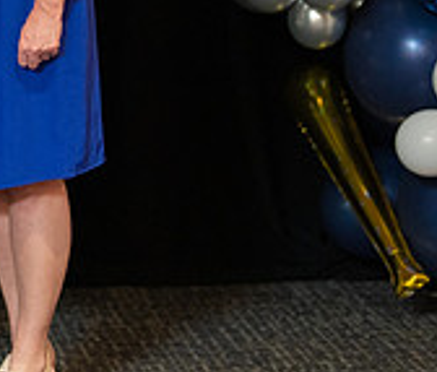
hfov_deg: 10.0
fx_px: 2440
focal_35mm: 184
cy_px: -42
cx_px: -178
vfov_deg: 8.6
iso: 1600
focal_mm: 50
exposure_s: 1/320
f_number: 1.2
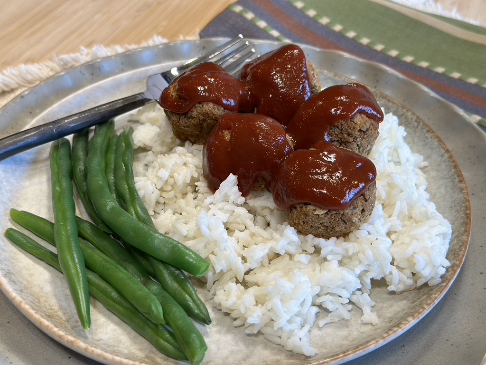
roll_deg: -1.0
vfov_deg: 30.3
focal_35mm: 48
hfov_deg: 39.7
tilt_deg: -40.2
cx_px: 243
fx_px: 674
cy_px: 182
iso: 160
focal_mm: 6.86
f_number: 1.78
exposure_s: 1/120
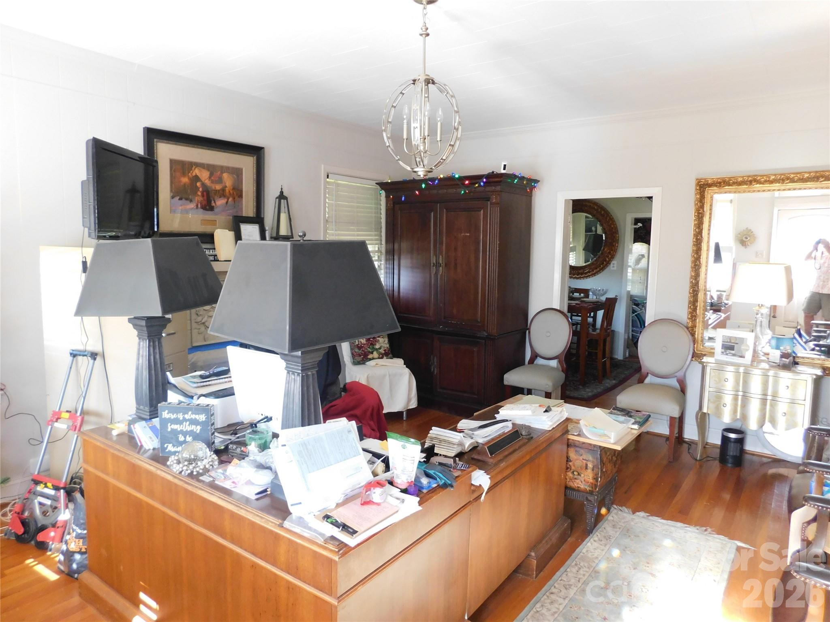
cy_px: 311
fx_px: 551
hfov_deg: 73.9
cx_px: 415
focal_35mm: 23
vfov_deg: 58.9
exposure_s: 1/30
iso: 250
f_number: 3
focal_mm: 4
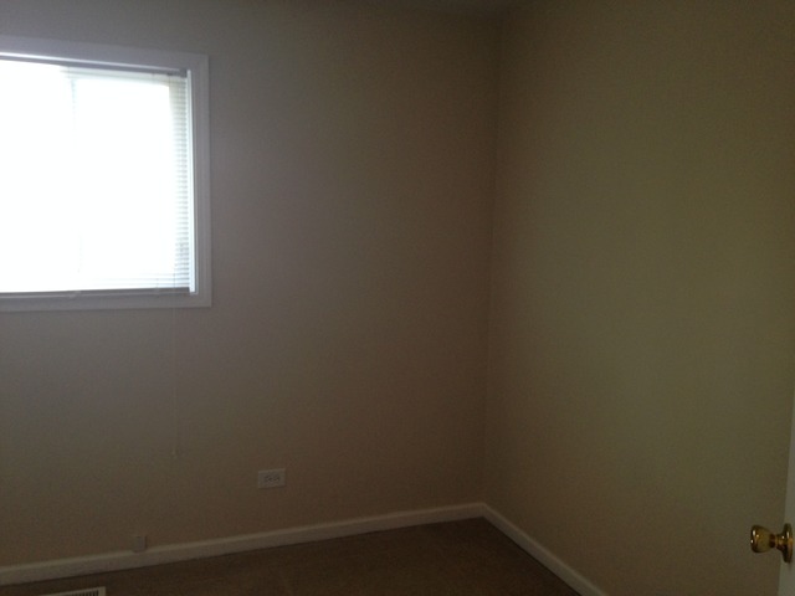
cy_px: 298
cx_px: 398
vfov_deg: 42.9
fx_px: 758
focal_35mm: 33
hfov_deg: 55.4
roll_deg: -1.0
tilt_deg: -6.7
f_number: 2.4
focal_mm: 4.12
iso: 125
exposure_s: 1/20
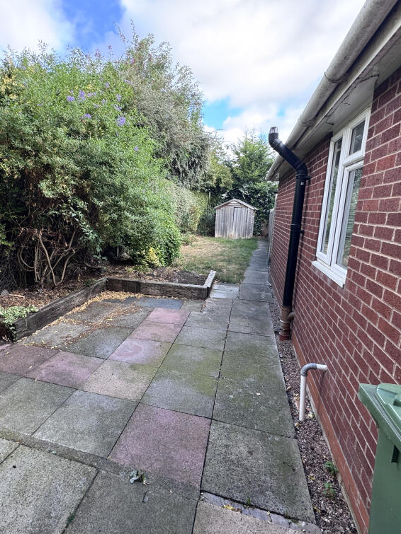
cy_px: 265
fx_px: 294
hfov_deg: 67.7
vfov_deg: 84.7
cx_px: 152
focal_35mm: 19
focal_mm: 2.22
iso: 50
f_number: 2.2
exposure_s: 1/99
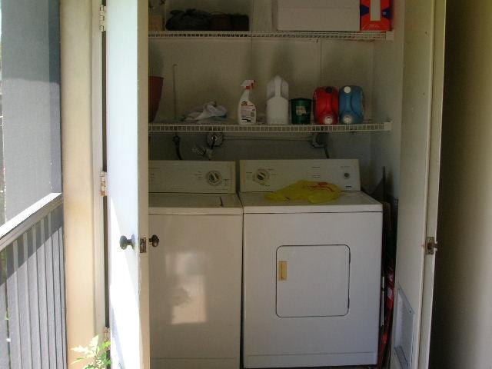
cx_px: 246
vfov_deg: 34.3
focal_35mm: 42
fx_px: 597
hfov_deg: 44.8
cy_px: 184
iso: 50
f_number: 5.2
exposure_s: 1/22.6
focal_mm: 7
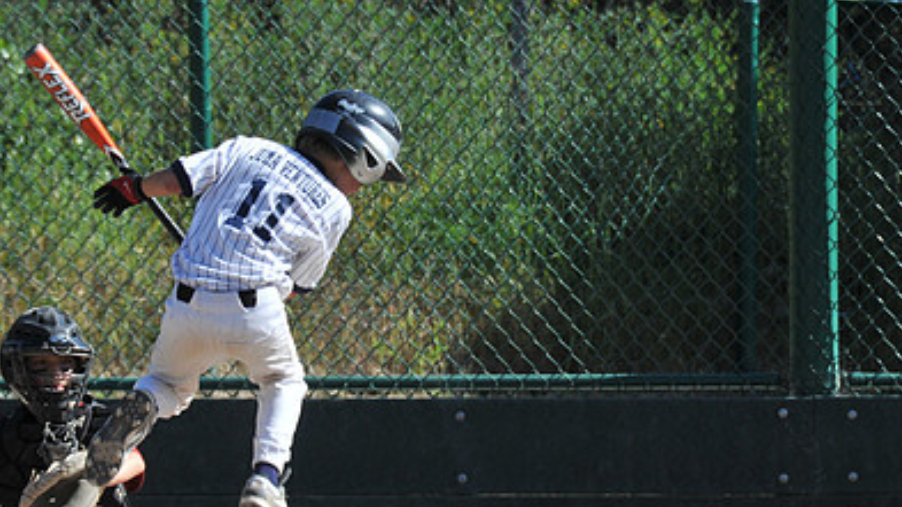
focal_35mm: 463
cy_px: 359
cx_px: 372
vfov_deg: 2.6
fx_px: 11073
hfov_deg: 4.7
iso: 200
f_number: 8
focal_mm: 200
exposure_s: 1/500
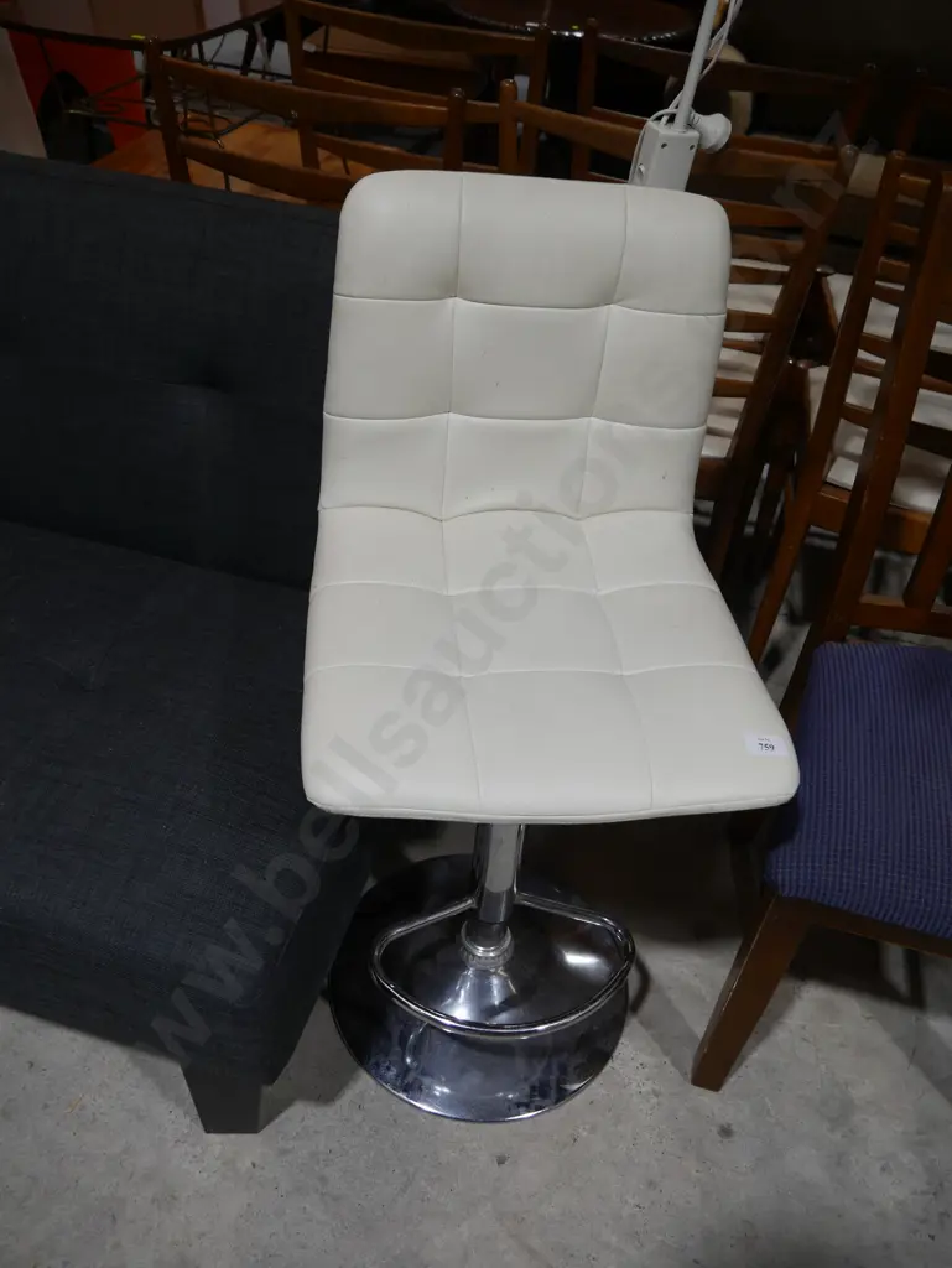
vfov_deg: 63.4
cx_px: 476
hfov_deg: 49.8
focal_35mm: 28
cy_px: 634
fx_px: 1026
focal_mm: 14
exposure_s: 1/125
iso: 200
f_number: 4
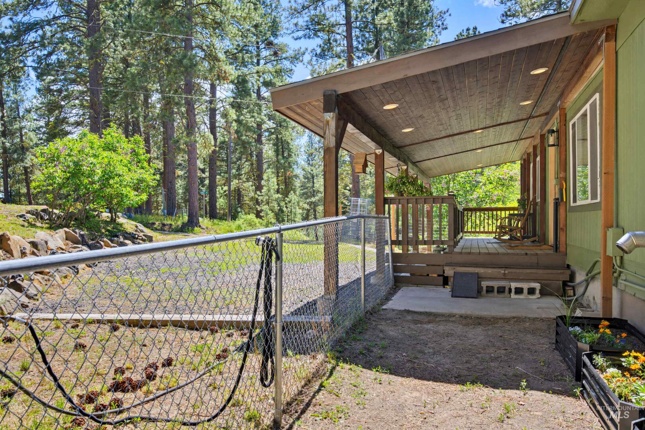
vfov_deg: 43.6
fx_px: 537
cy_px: 215
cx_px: 322
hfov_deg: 61.9
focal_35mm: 30
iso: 200
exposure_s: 1/15
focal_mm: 30
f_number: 11
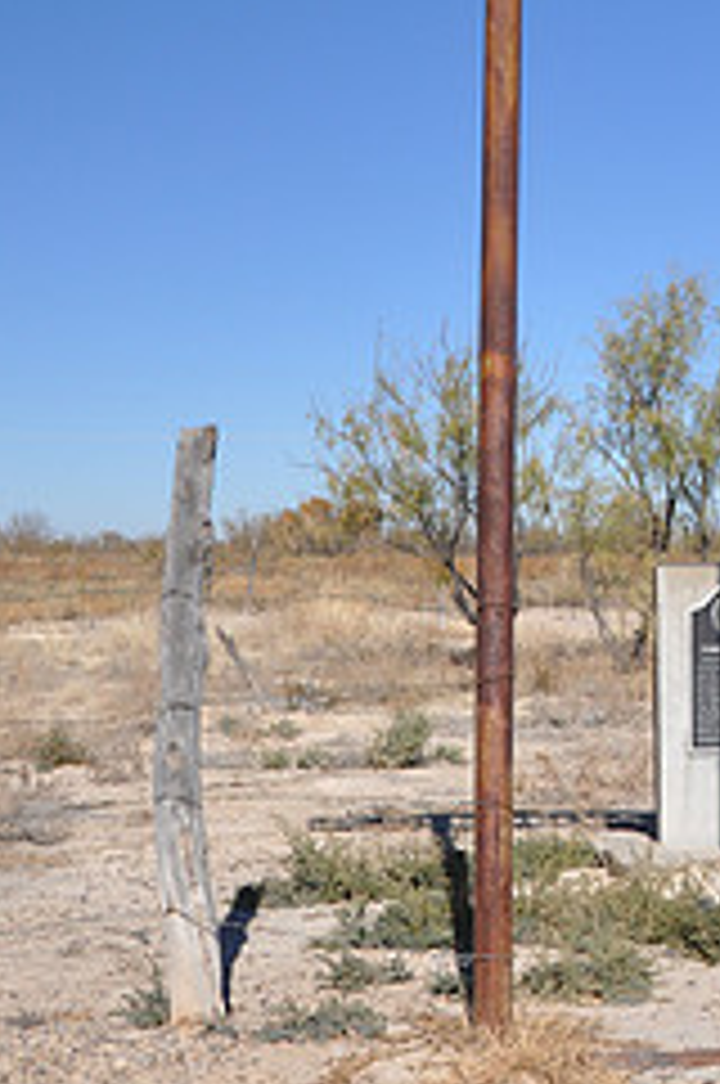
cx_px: 891
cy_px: 380
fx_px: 1955
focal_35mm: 65
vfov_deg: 30.8
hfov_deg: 19.5
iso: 200
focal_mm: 18
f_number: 8
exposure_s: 1/250
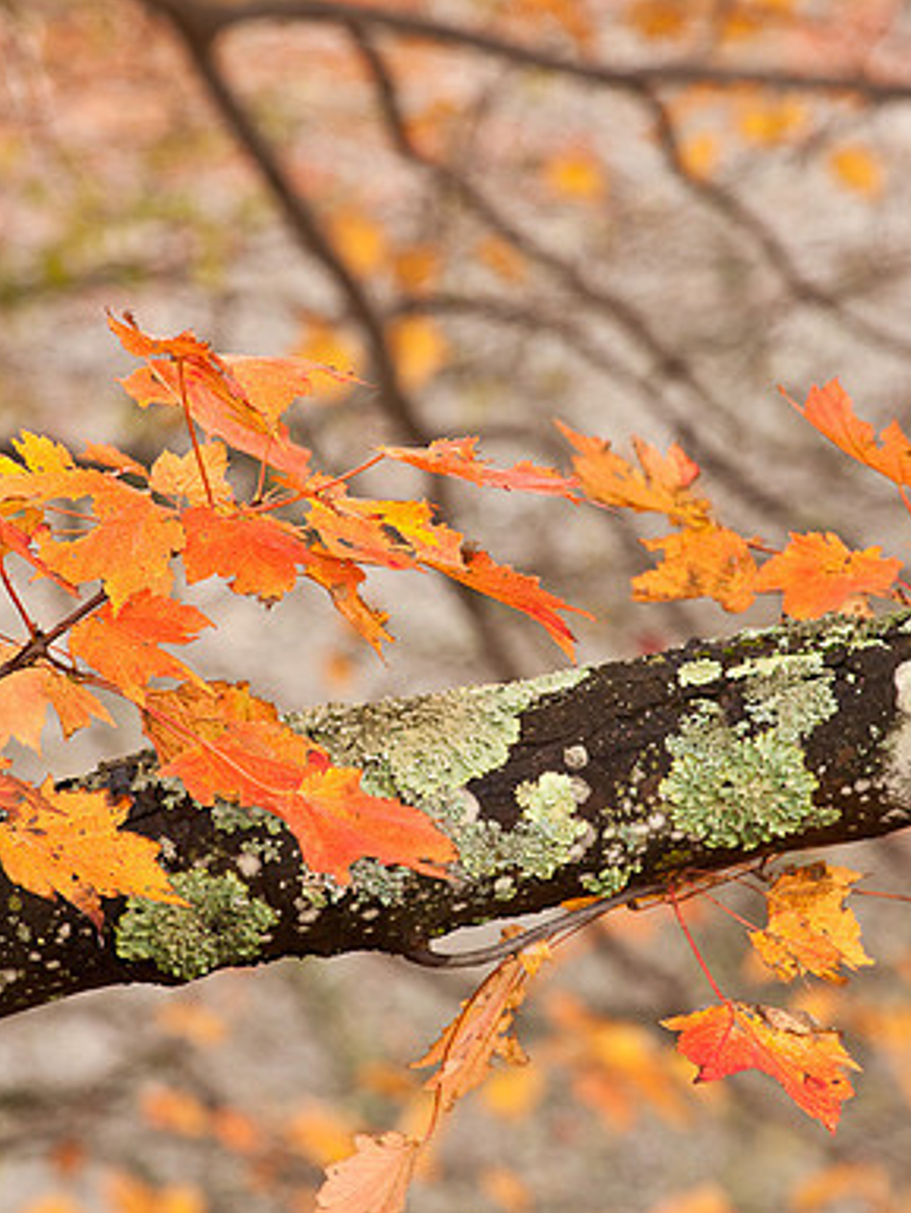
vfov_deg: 6.8
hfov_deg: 5.1
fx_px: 10170
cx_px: 416
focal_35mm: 290
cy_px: 606
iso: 200
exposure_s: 1/20
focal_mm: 200
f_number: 10
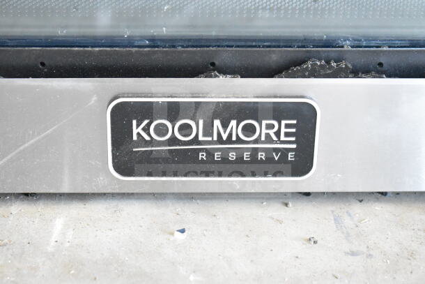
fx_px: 974
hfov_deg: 24.6
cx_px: 212
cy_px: 142
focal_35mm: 82
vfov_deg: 16.6
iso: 9000
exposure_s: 1/100
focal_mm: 55
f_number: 5.6
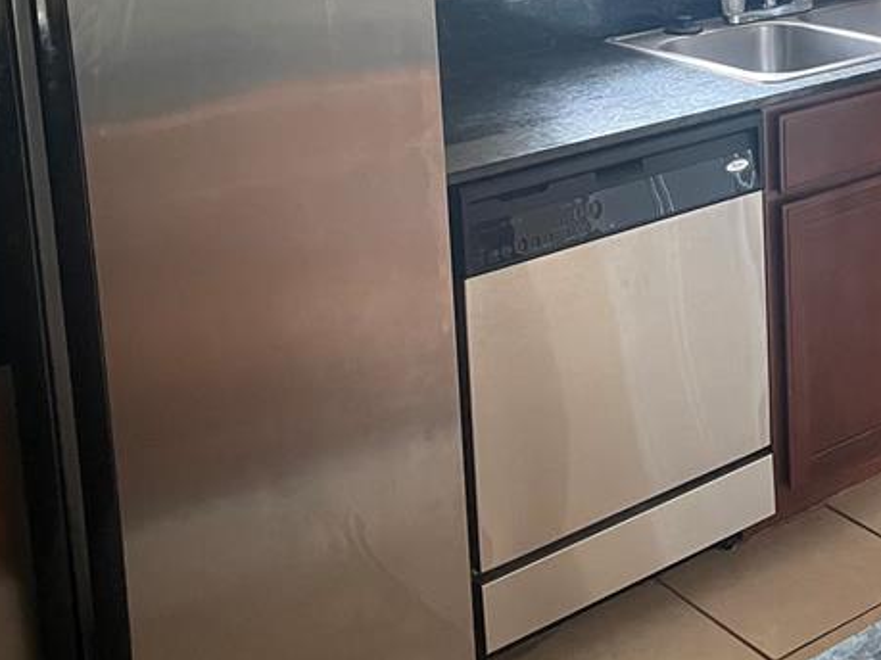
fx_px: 1476
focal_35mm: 58
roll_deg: +1.8
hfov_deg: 32.1
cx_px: 743
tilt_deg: -8.9
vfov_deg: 24.0
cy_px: -12
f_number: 1.6
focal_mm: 4.2
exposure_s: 1/60
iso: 200
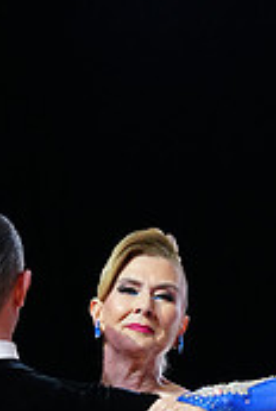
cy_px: 651
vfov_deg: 4.9
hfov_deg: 3.3
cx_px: 49
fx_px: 4753
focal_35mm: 415
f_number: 4
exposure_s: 1/320
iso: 2500
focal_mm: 124
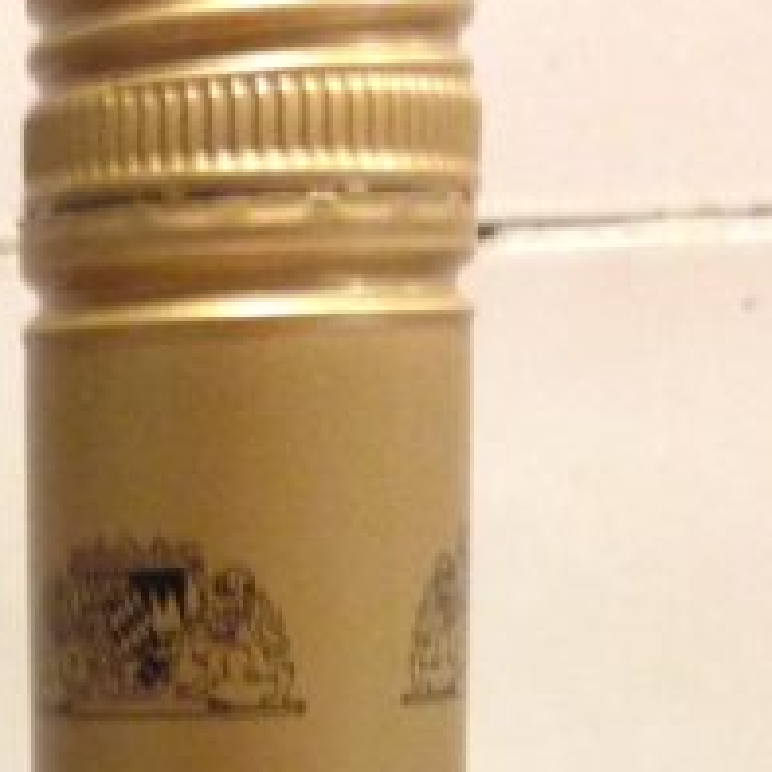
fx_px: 3835
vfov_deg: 10.4
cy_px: 1665
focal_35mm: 152
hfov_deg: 11.2
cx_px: -184
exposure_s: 1/20
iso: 320
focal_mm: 4.12
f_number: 2.4
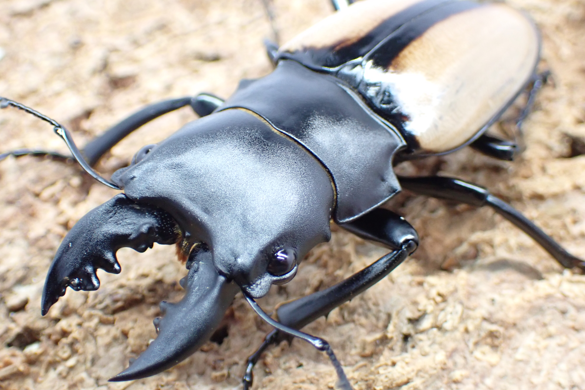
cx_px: 292
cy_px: 186
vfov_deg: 19.5
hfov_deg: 28.8
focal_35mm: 70
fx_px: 1137
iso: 800
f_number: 3.8
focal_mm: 11.88
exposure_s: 1/60
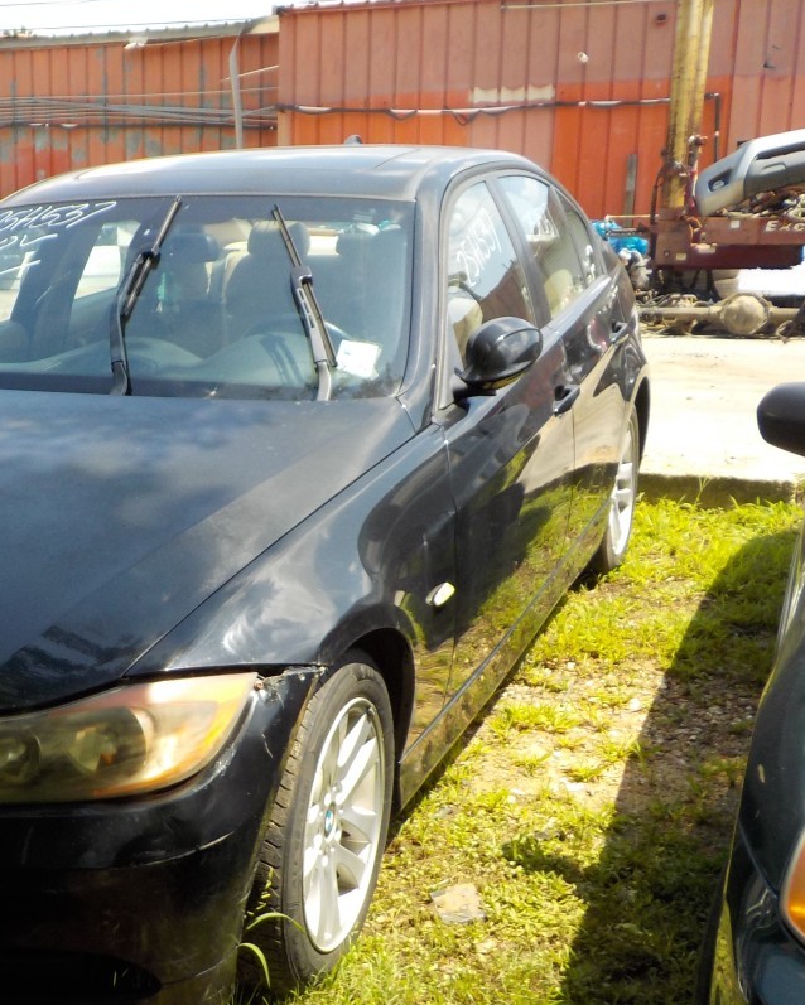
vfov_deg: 39.4
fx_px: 1399
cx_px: 81
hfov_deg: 30.7
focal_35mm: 47
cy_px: 578
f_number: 3.3
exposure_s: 1/500
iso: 125
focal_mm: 4.1
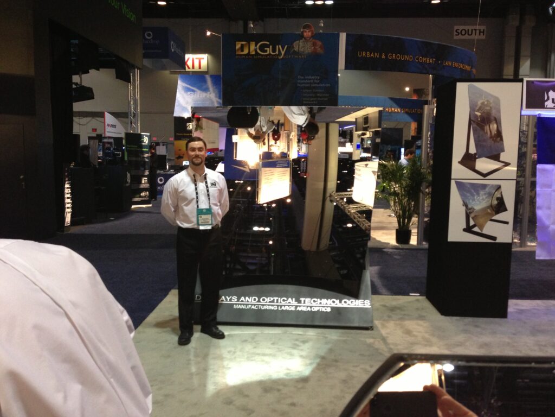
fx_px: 529
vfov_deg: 42.9
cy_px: 208
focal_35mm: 33
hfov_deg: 55.4
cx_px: 278
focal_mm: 4.13
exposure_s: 1/20
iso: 200
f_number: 2.4
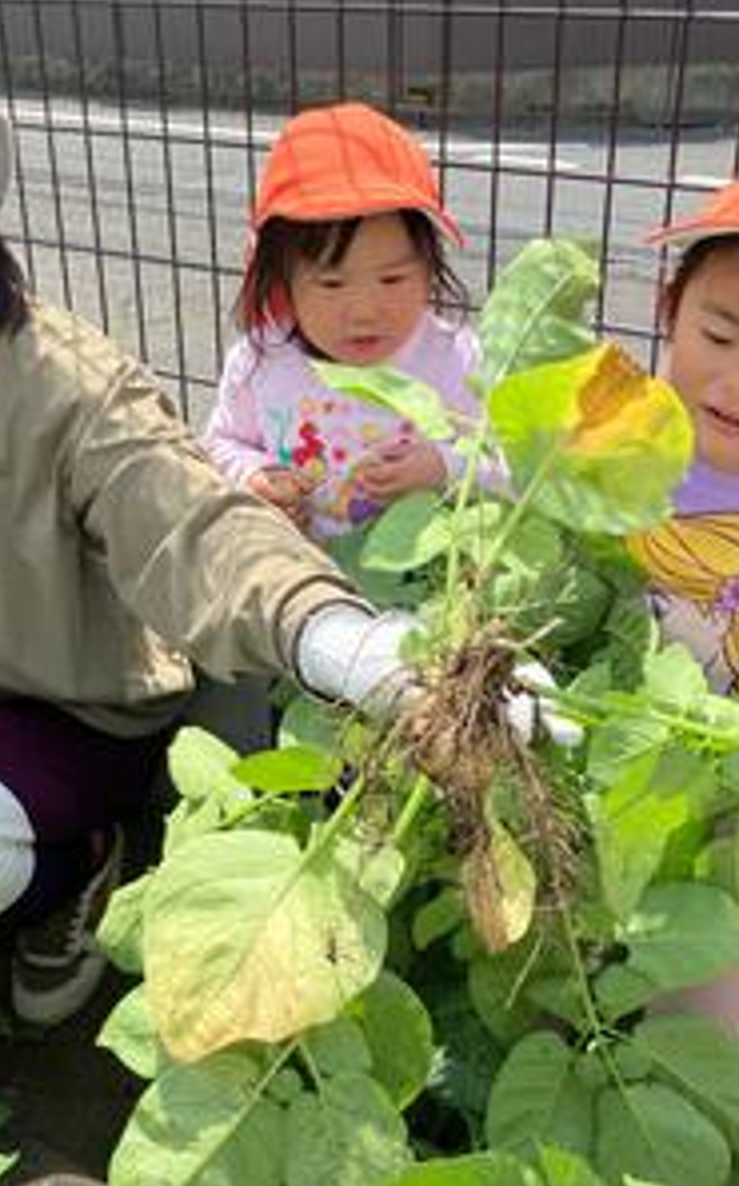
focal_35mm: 40
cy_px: 591
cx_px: 332
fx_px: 1292
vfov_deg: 49.3
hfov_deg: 31.9
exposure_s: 1/1215
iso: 32
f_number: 1.8
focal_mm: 3.99
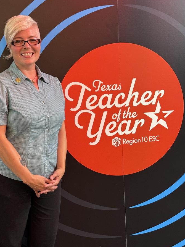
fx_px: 392
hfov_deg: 26.5
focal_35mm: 55
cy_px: 116
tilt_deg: -10.9
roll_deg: -2.1
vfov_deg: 34.9
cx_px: 81
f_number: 1.78
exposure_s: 1/40
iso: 320
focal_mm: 6.76
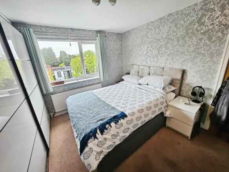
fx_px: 86
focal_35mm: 13
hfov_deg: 106.2
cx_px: 114
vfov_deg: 89.9
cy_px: 86
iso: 64
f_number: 2.2
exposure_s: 1/50
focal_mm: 1.7
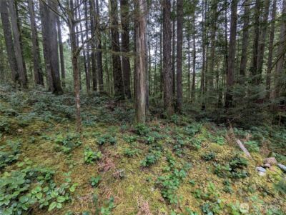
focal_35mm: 16
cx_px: 143
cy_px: 108
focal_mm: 2.35
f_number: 2.2
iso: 45
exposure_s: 1/96.9
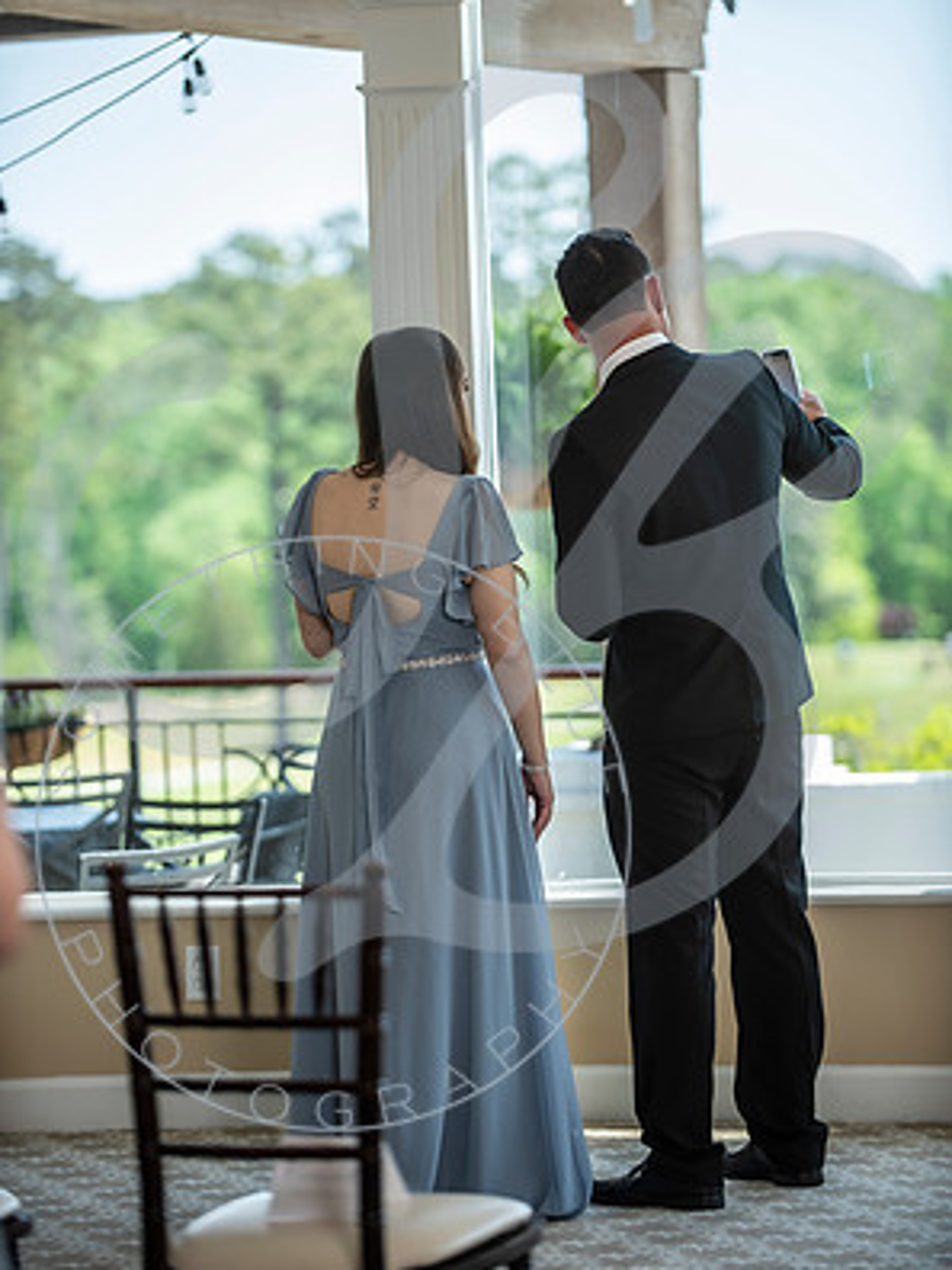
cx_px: 478
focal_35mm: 131
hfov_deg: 11.3
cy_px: 590
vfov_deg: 15.1
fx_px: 4804
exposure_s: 1/160
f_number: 2.8
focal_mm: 120
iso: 100
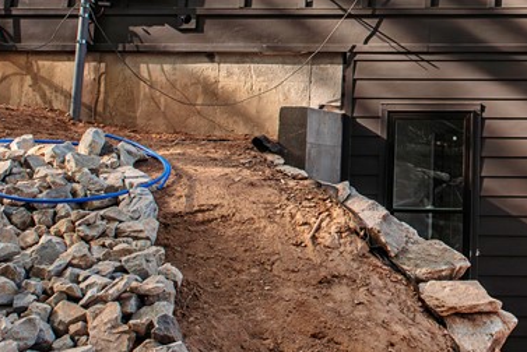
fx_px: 1011
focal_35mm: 69
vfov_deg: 19.0
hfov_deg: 26.1
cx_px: 630
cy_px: -31
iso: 200
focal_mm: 24
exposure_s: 1/1000
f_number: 8
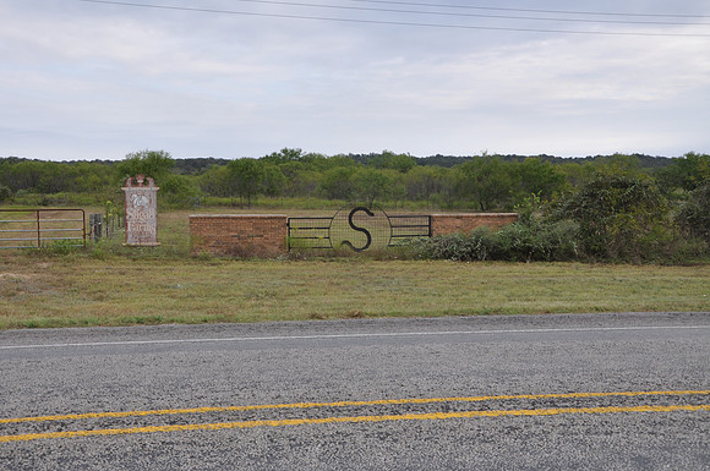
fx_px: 886
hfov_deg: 43.7
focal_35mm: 45
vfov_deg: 29.8
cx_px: 355
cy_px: 236
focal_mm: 30
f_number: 10
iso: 200
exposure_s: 1/100
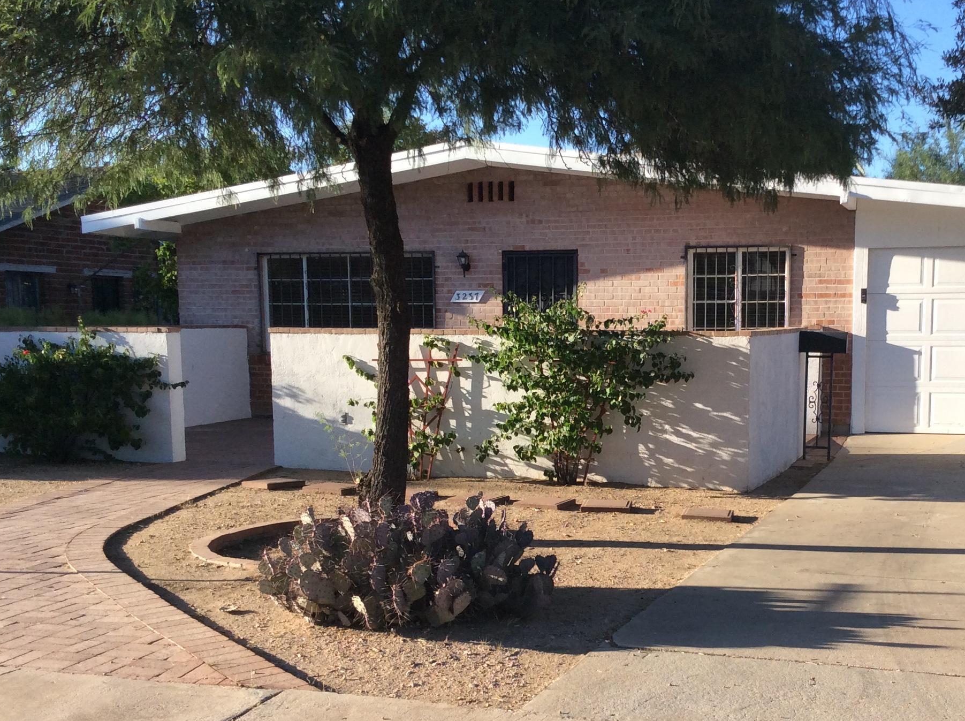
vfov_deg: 31.3
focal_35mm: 46
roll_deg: +0.3
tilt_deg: -7.2
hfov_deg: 40.9
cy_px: 455
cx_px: 626
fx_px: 1281
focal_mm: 3.3
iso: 32
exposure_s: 1/689
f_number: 2.4
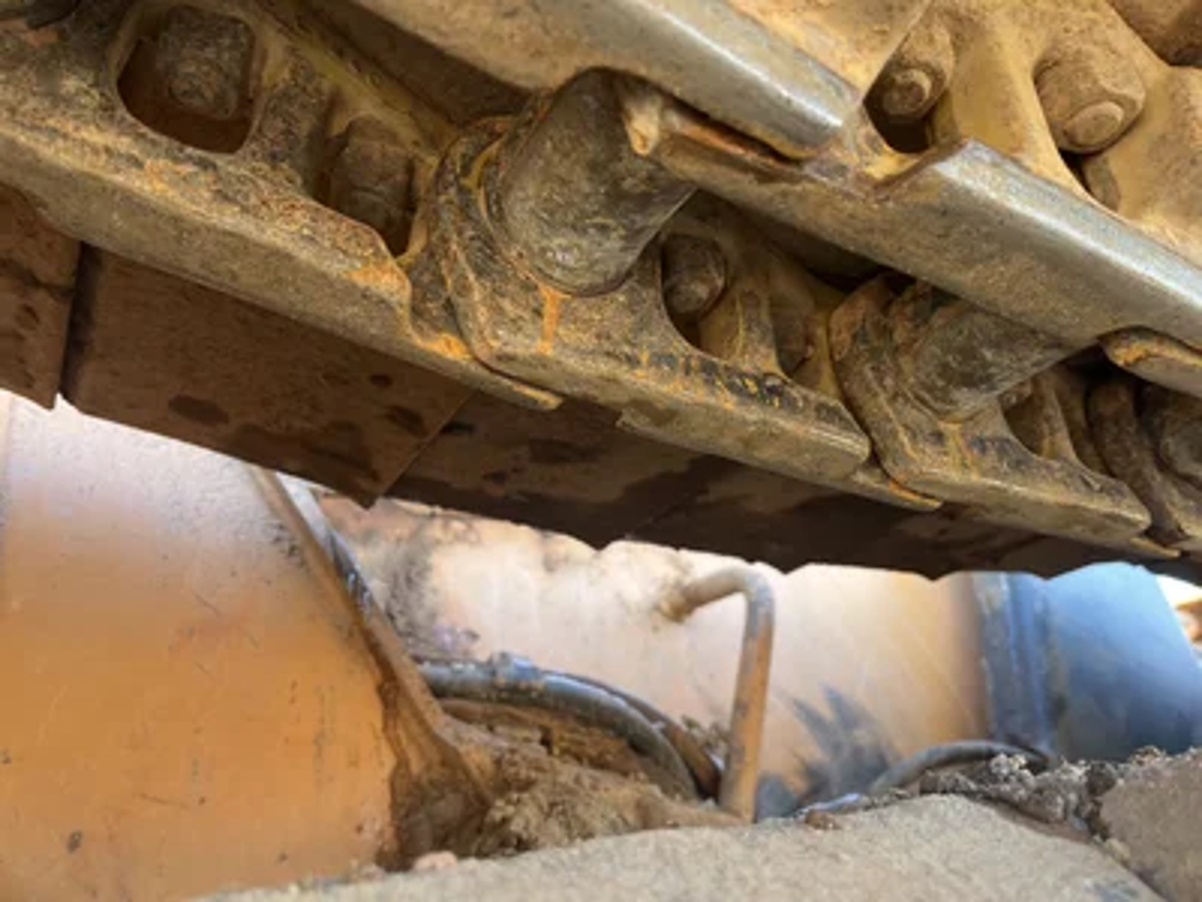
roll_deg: +8.4
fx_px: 903
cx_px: 601
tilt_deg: +26.9
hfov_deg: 67.3
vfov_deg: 53.1
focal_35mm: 26
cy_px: 451
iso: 80
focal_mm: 5.1
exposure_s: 1/121
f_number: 1.6
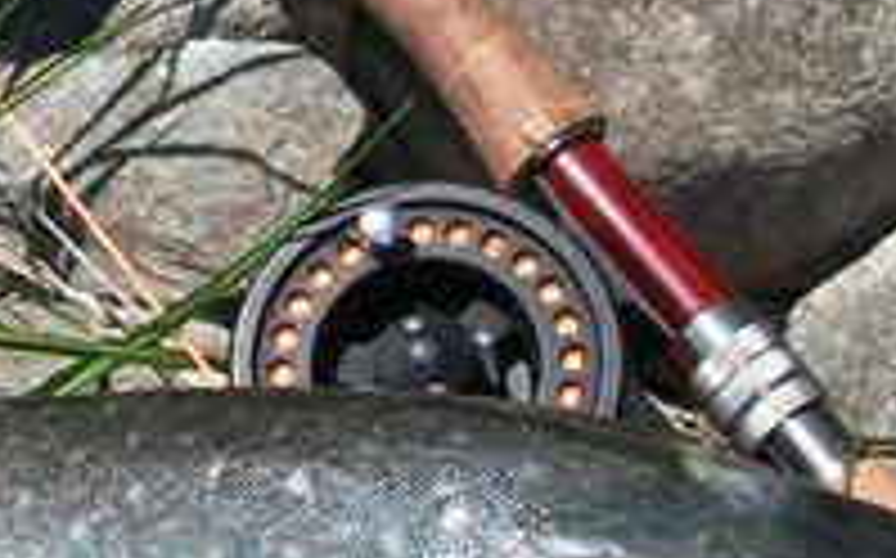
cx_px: -23
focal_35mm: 109
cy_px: 252
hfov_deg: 18.6
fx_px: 2659
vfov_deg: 12.0
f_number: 5.5
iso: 80
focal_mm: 5.7
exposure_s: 1/800
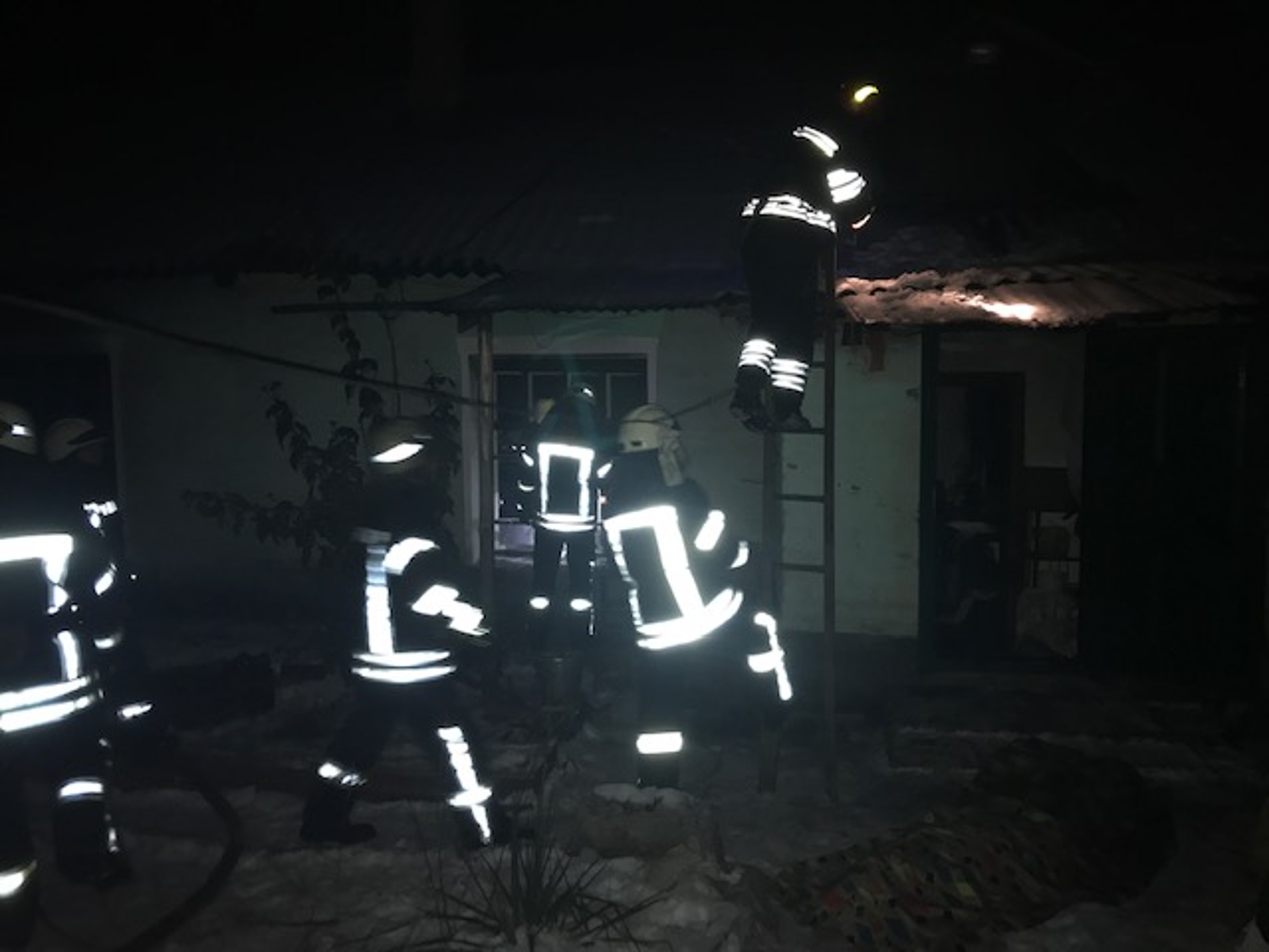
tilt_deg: -4.1
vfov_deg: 49.7
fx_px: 1026
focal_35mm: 28
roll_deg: +0.6
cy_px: 476
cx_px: 634
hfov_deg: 63.4
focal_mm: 3.99
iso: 125
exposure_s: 1/17
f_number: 1.8
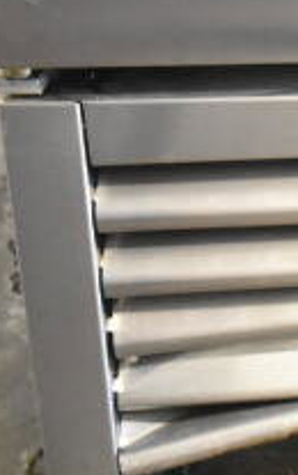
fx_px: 1049
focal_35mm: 81
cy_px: 178
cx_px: 651
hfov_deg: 13.2
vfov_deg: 25.4
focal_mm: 18
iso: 3600
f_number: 3.5
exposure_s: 1/30
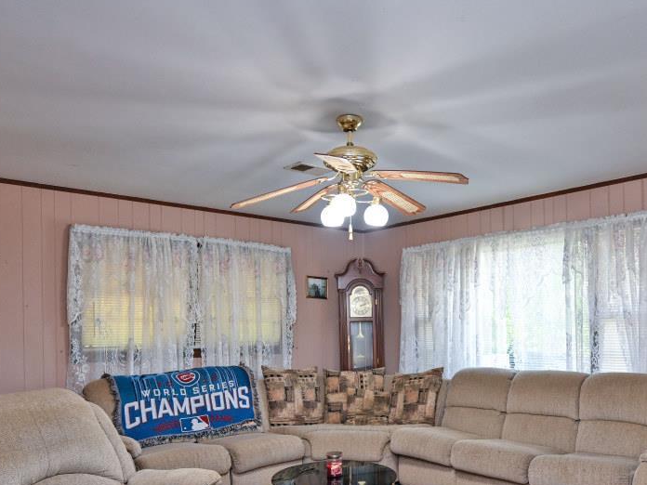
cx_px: 371
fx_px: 542
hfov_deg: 61.4
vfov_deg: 47.4
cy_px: 323
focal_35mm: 29
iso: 400
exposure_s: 1/60
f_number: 4
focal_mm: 14
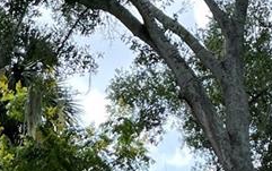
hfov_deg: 15.2
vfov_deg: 8.5
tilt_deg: +3.4
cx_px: 133
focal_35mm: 137
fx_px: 1016
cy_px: 458
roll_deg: +0.0
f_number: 1.6
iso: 32
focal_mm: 4.2
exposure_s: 1/694
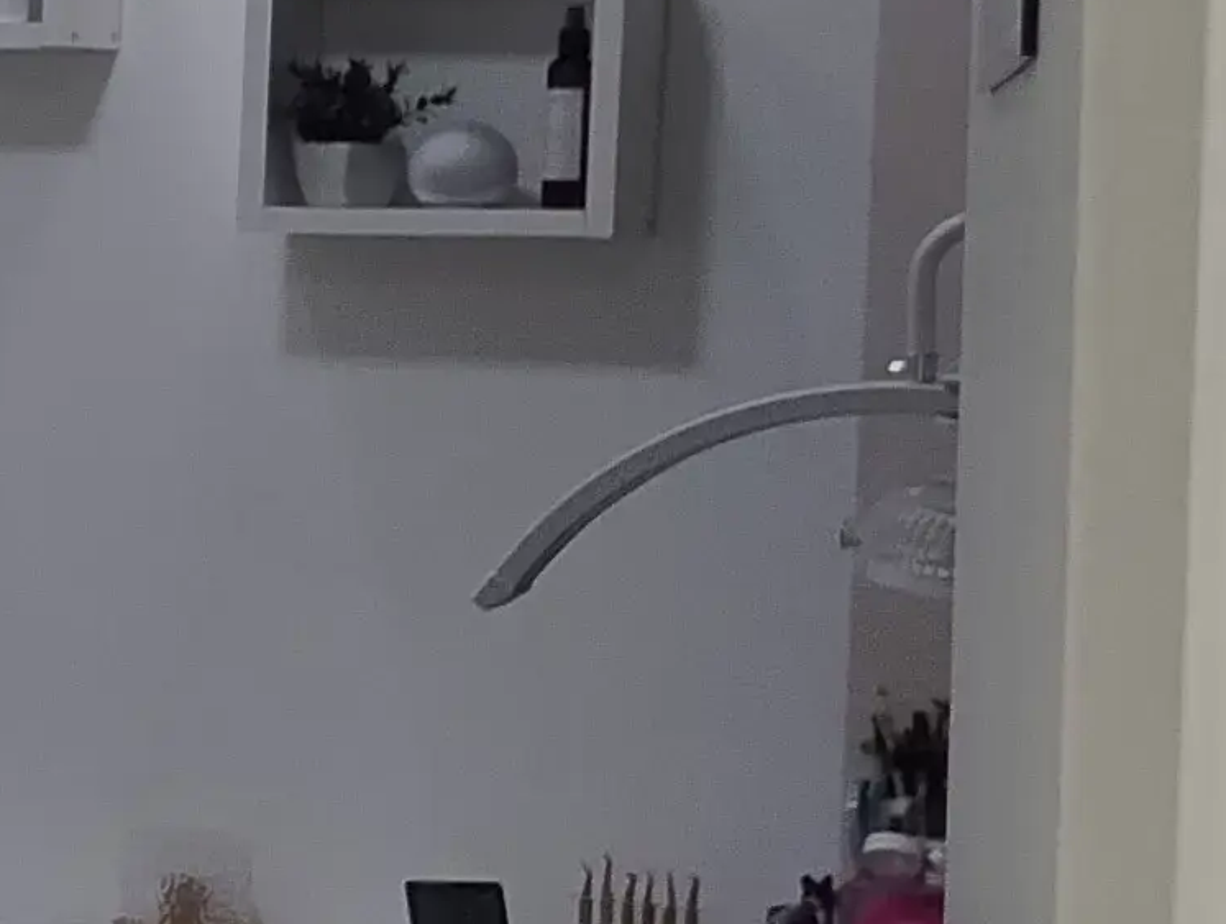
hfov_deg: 12.3
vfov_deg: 11.4
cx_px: -1623
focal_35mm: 131
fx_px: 4648
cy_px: 432
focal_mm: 5.56
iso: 215
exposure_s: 1/120
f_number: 1.8
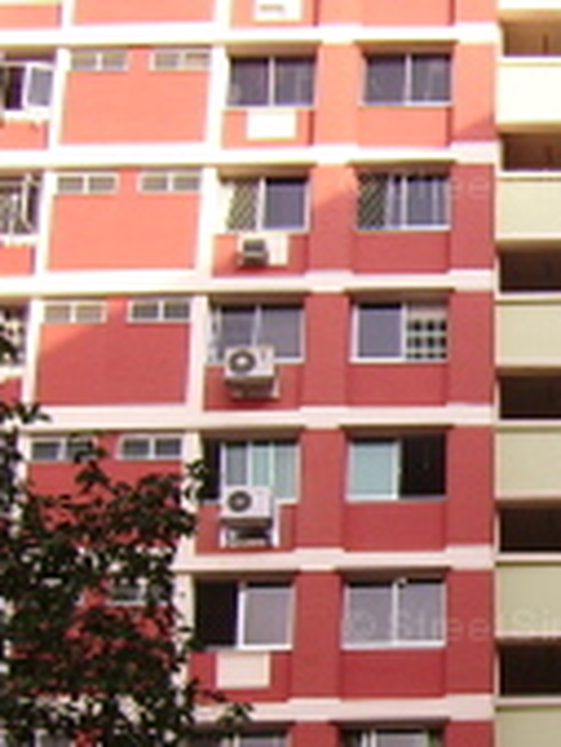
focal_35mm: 114
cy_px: 632
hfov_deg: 12.7
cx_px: 671
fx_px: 2460
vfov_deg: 17.1
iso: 50
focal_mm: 5.95
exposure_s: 1/500
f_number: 2.8
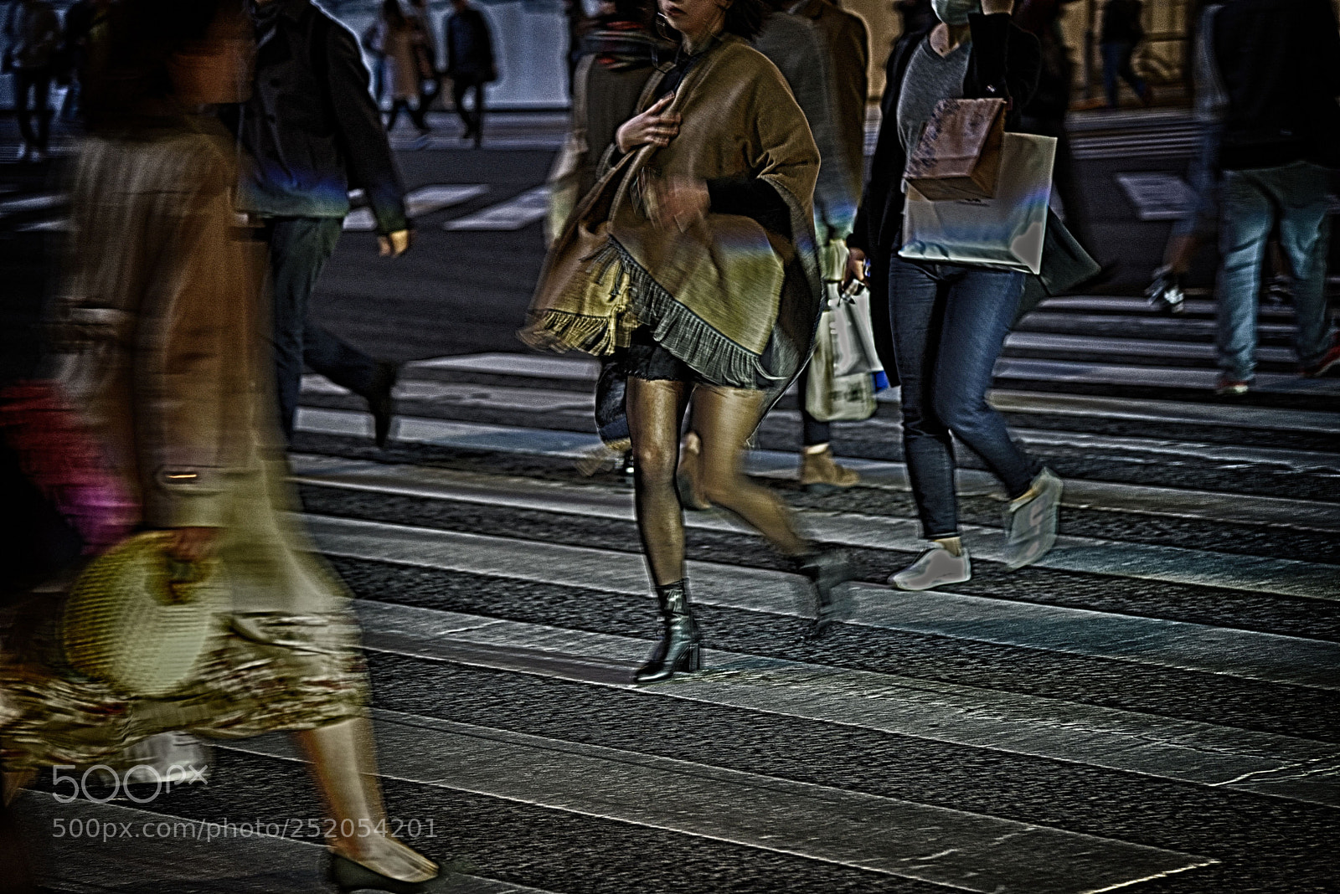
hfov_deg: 19.4
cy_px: 447
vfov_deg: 13.1
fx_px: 3910
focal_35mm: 105
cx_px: 670
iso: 1400
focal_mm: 105
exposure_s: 1/30
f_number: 4
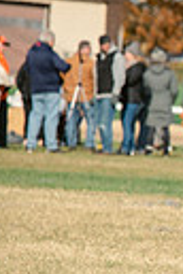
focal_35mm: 899
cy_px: 209
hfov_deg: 1.5
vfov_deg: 2.3
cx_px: 587
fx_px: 6854
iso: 250
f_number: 5.6
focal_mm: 200
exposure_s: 1/2000
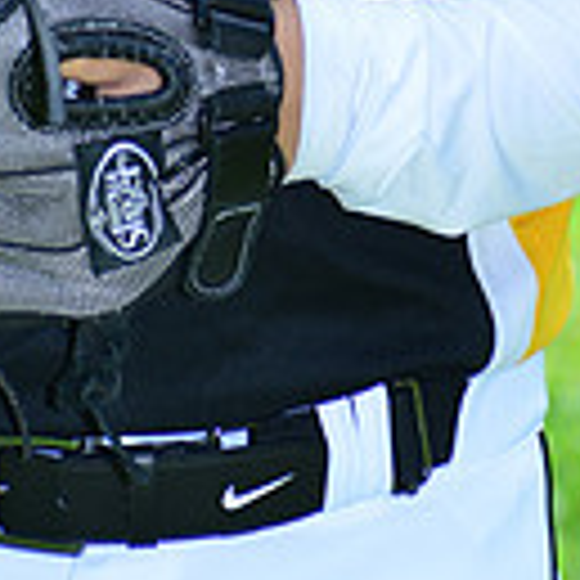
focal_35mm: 613
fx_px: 11620
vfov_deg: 2.8
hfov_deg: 2.9
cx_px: 227
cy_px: -508
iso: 200
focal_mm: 160
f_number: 8
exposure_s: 1/200
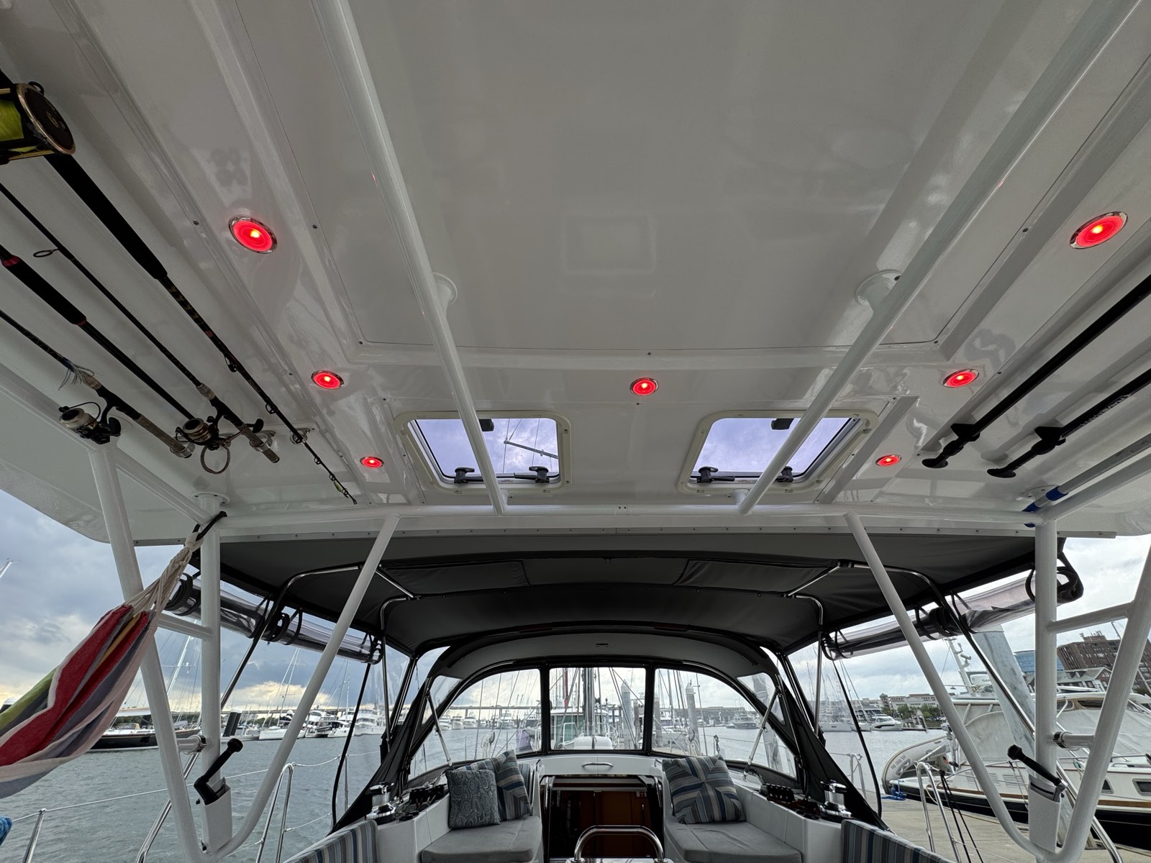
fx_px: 466
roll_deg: +0.6
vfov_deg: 85.7
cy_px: 432
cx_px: 576
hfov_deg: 102.1
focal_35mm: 14
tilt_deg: +33.5
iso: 40
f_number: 2.2
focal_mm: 2.22
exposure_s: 1/237
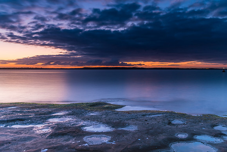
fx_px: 155
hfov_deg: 72.6
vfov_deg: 52.2
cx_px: 114
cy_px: 76
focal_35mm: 25
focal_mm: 16
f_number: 8
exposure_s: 25
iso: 100
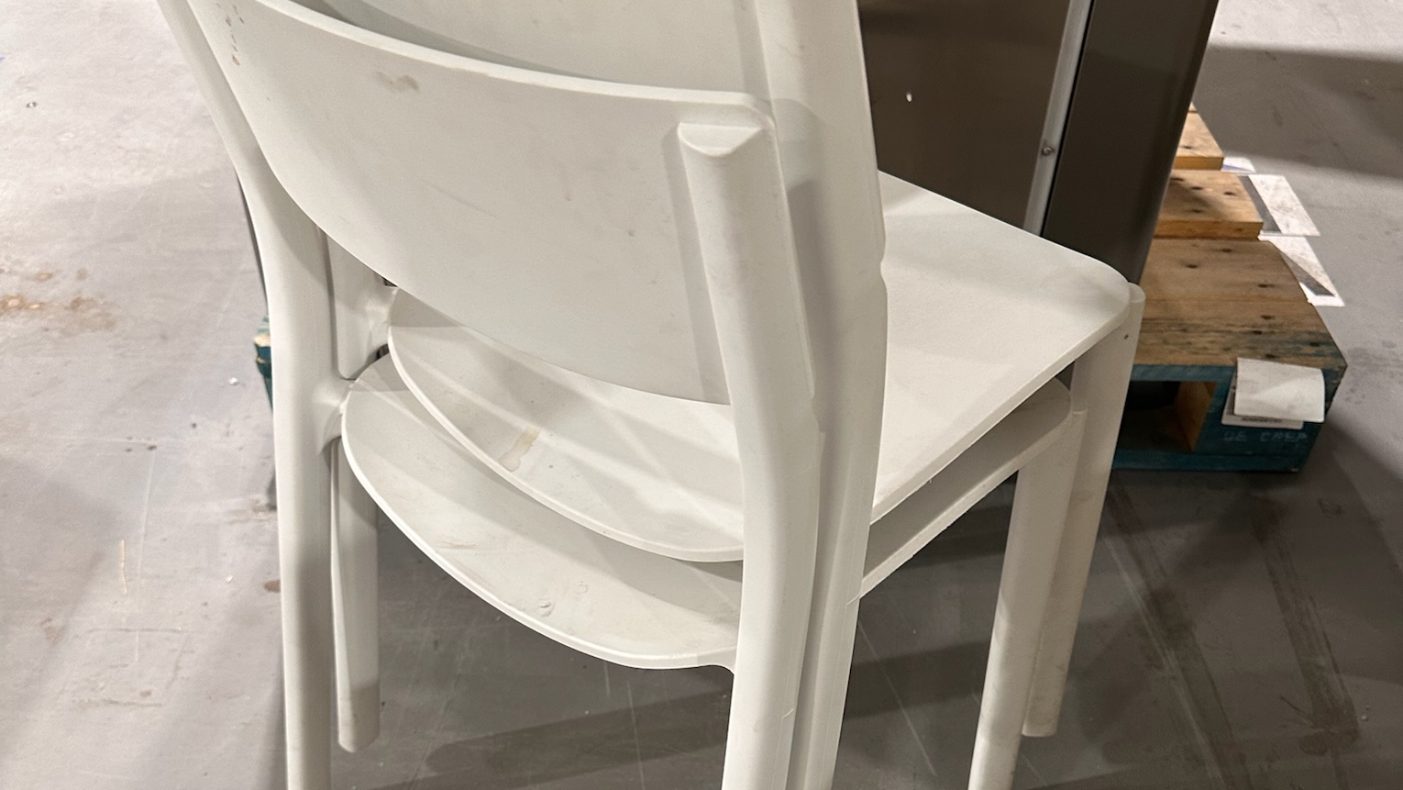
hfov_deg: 56.6
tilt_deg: -44.0
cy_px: 598
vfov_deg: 33.0
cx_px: 701
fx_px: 1302
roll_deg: -1.2
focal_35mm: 35
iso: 200
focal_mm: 6.86
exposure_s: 1/50
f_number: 1.78
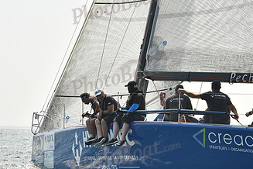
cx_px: 221
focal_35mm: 124
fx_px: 871
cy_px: 105
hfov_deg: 16.3
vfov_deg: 11.0
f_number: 8
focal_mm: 70
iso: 250
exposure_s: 1/800
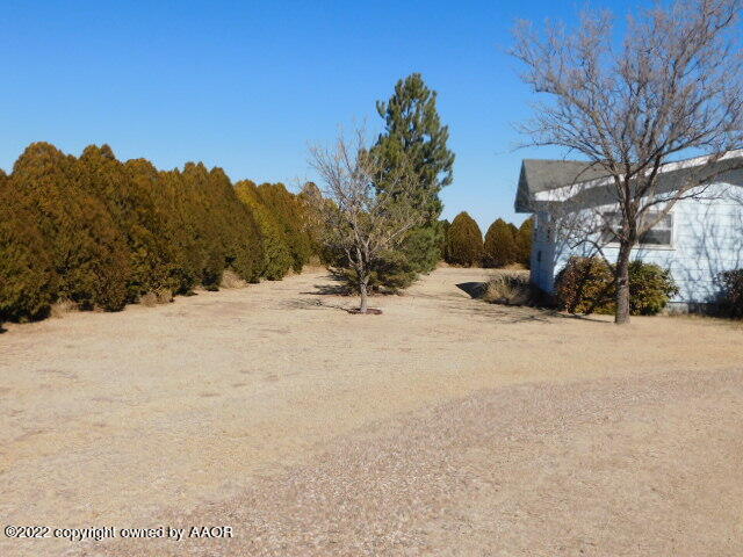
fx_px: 859
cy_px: 278
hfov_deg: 46.8
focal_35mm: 40
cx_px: 372
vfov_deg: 36.0
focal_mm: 7.1
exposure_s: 1/500
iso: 125
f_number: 7.2
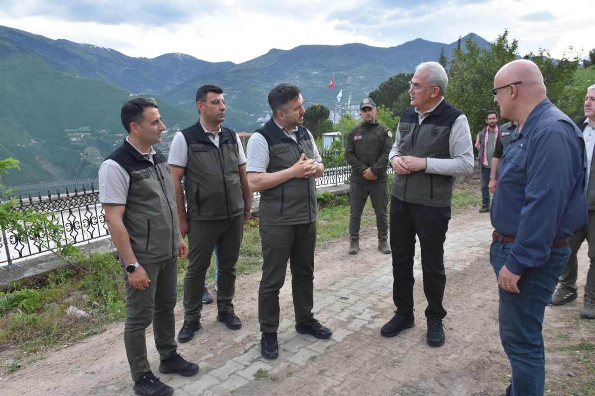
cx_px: 298
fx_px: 446
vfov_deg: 47.9
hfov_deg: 67.4
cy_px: 198
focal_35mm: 27
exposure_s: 1/320
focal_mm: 18
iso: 800
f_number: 8
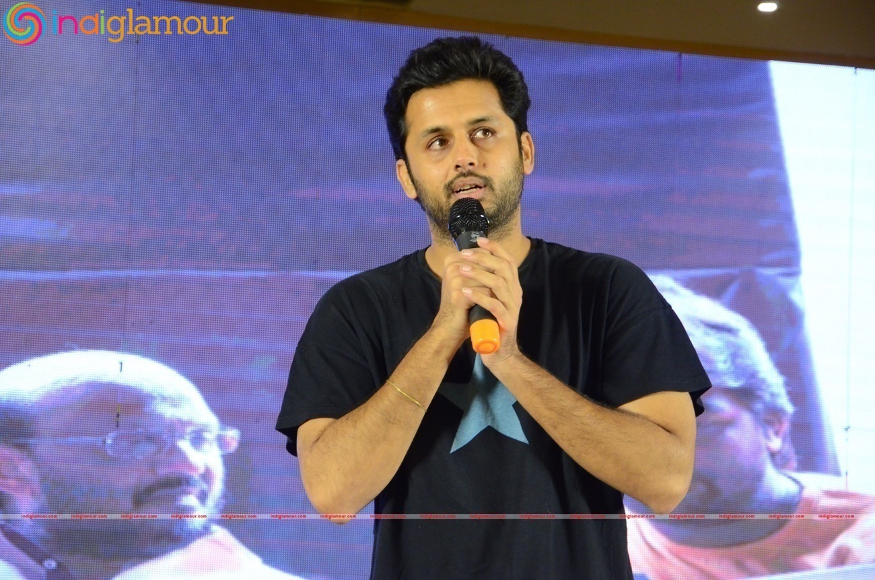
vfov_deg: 9.3
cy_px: 290
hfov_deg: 14.0
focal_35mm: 147
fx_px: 3565
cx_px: 438
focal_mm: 98
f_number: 5.6
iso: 2000
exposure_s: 1/80
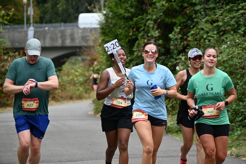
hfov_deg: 10.3
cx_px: 123
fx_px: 1367
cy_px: 82
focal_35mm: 200
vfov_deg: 6.9
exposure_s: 1/500
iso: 400
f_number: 6.3
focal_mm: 200
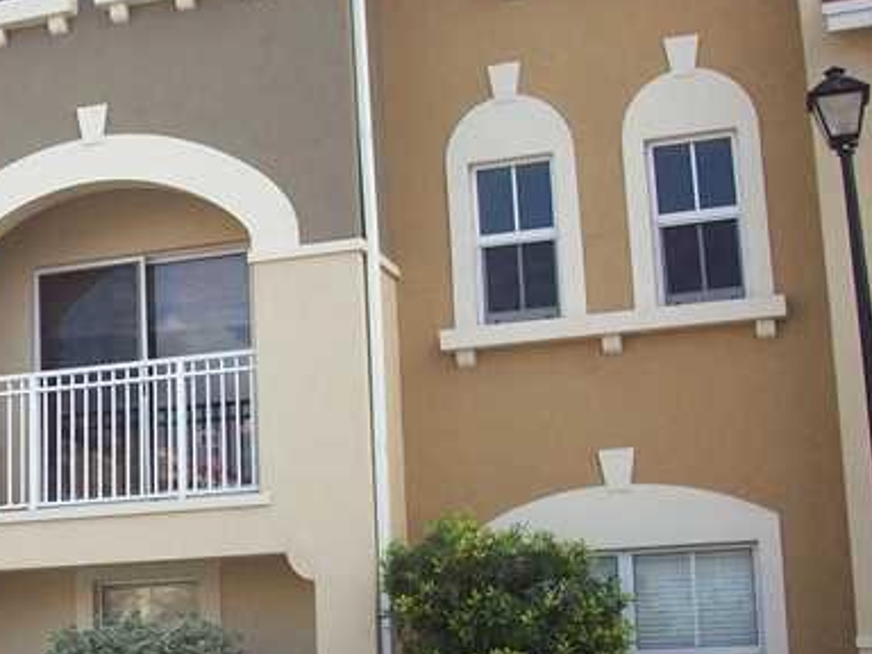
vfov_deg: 19.1
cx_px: -32
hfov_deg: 24.0
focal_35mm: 77
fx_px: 1940
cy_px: 438
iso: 80
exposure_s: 1/306
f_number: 2.8
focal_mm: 6.2
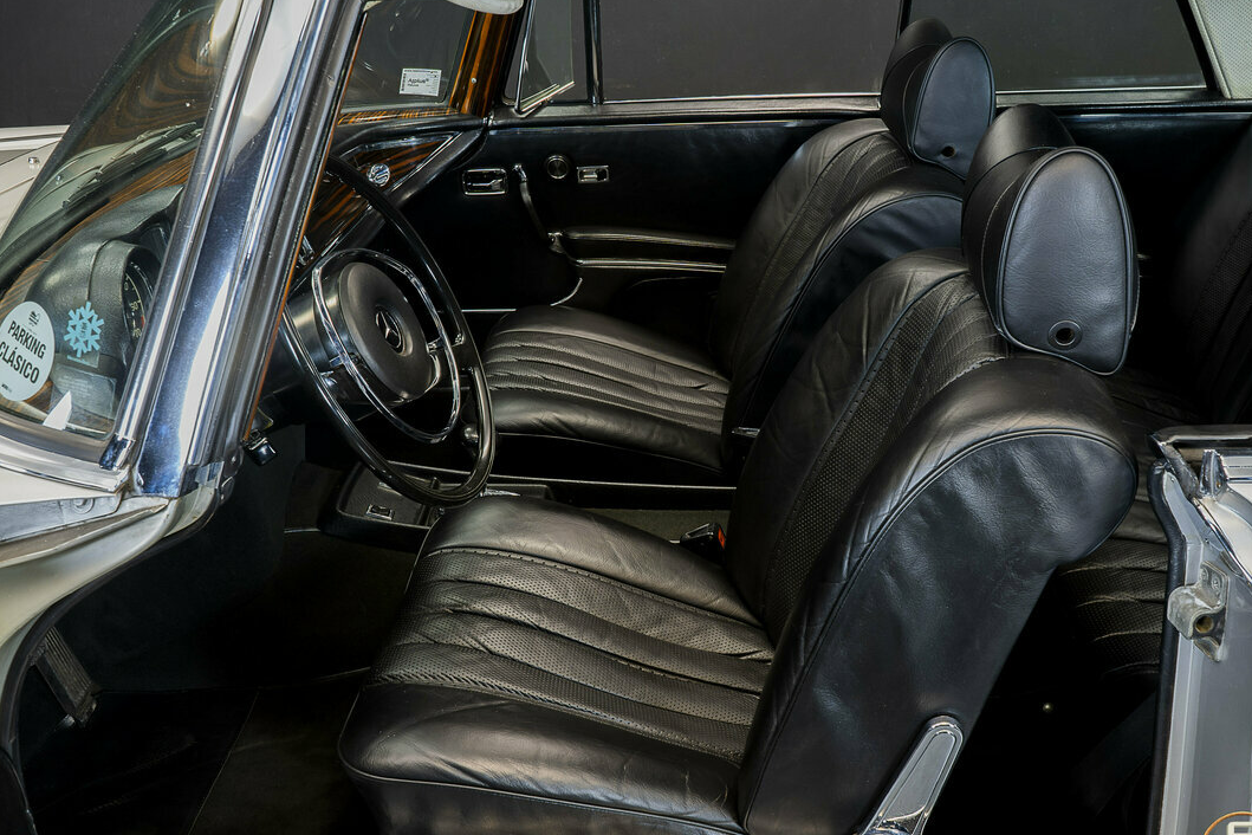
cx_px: 642
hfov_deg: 55.8
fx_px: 1182
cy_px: 466
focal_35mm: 34
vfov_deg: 38.8
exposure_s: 2.5
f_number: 11
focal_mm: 30
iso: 250
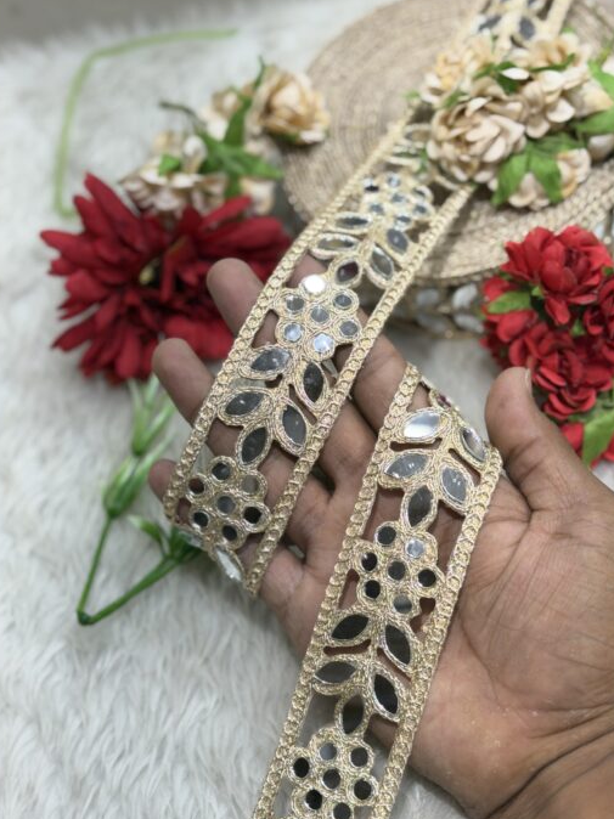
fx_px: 1349
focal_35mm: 57
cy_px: 475
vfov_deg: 33.7
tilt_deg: -56.1
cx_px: 329
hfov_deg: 25.6
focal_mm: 6.76
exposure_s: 1/249
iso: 80
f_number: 1.78
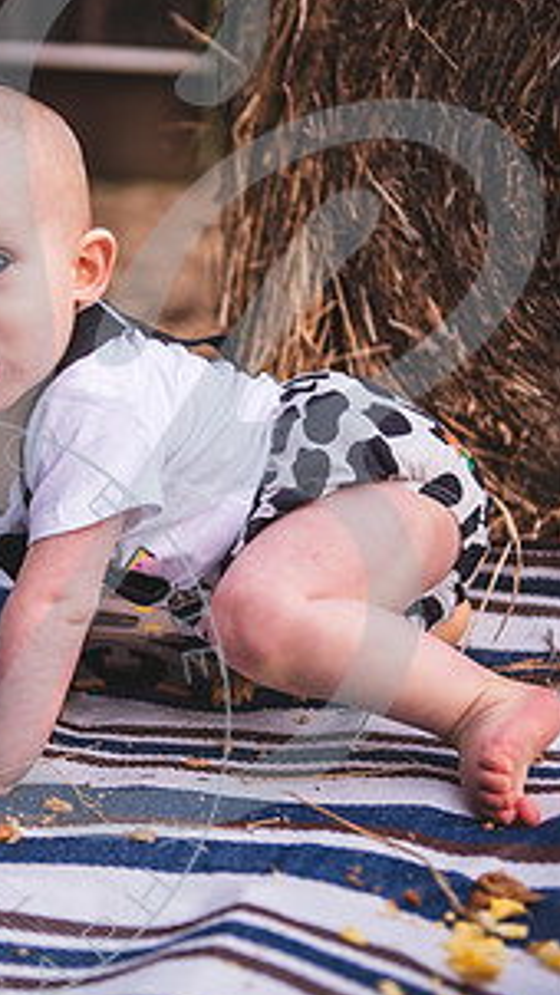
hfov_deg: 15.3
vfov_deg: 27.2
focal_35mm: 78
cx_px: 72
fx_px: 2058
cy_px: 468
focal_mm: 50
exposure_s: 1/250
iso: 200
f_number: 2.8
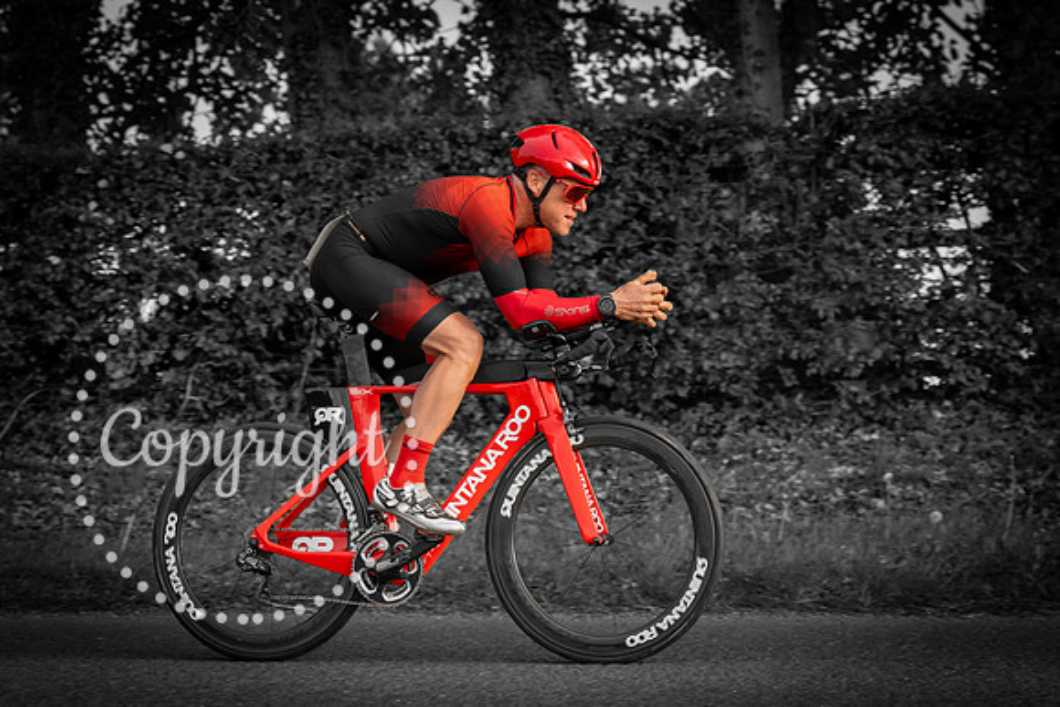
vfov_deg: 15.4
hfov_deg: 22.9
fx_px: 2616
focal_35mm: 89
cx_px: 514
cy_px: 271
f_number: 4
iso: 1250
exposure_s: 1/800
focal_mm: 70
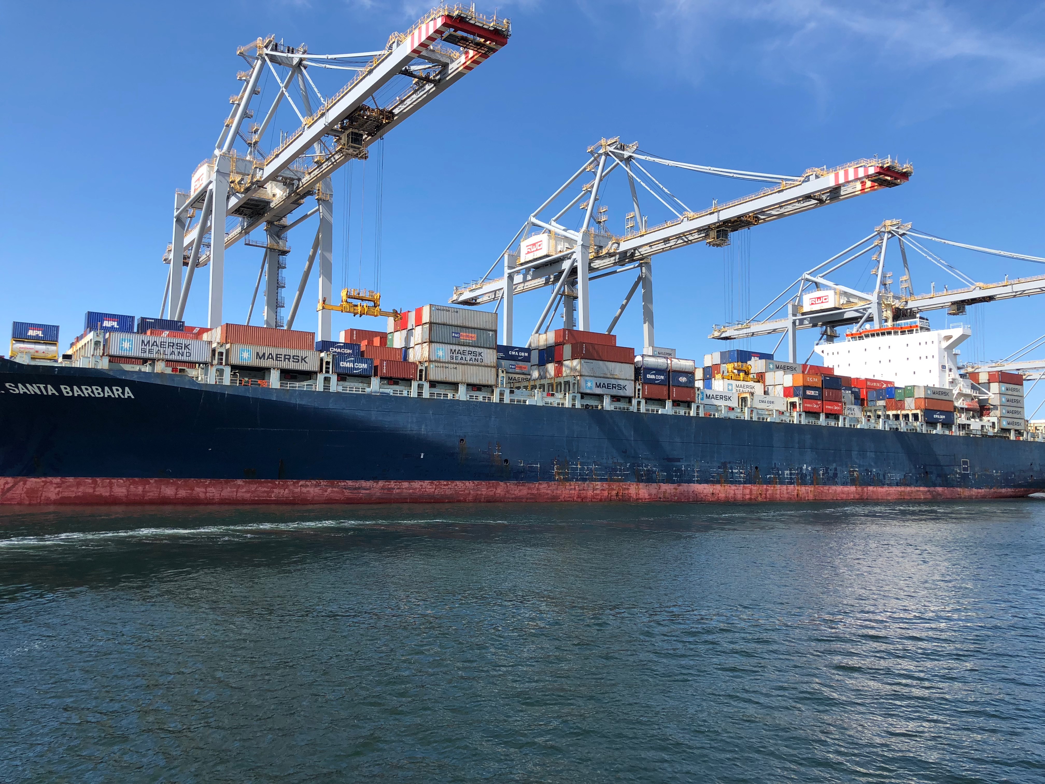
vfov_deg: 49.7
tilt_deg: +7.8
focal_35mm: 28
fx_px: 845
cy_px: 392
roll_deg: -1.7
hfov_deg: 63.4
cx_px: 522
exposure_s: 1/1499
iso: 20
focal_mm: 4
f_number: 1.8
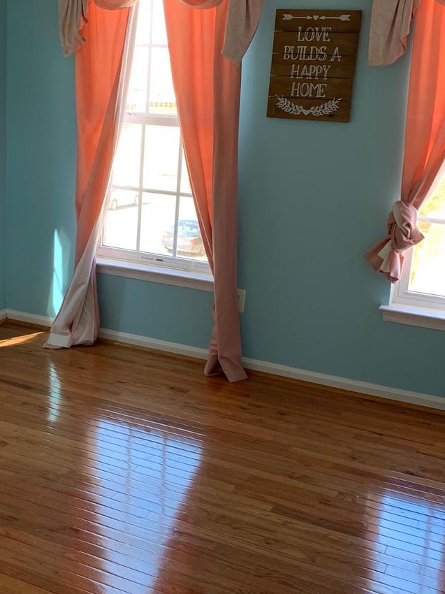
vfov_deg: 40.4
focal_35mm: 47
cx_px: 137
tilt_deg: -12.3
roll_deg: -2.7
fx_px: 806
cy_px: 282
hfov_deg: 30.6
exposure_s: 1/63
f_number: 1.8
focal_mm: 4.25
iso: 100
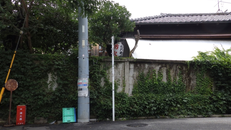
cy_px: 63
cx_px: 114
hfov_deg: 67.9
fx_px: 172
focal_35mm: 28
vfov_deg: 41.5
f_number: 4.5
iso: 80
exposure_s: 1/200
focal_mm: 4.6
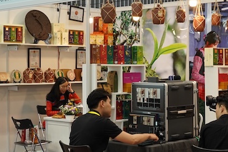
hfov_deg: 25.4
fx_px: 500
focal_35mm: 79
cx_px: 169
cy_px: 100
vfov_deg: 17.2
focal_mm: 24
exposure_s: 1/100
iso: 500
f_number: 4
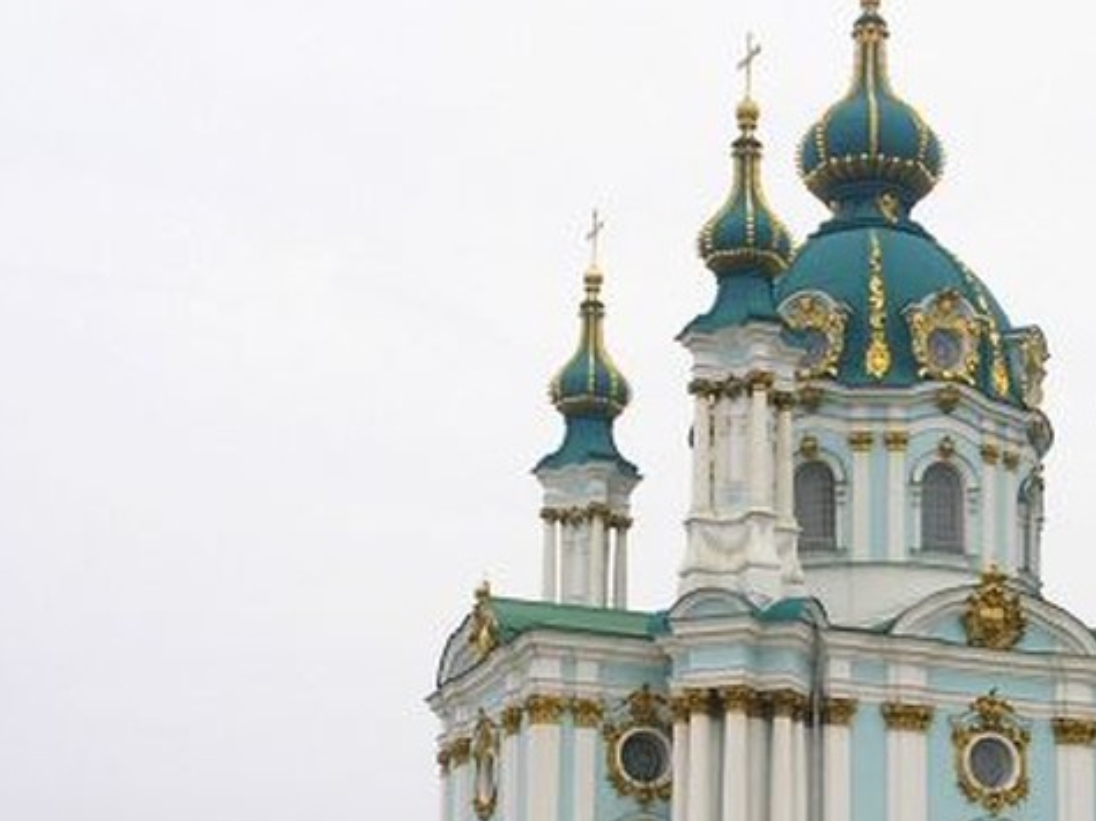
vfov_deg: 19.5
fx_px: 2342
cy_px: 745
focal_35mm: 74
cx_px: 804
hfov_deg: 26.1
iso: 100
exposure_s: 1/180
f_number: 5.6
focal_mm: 7.8
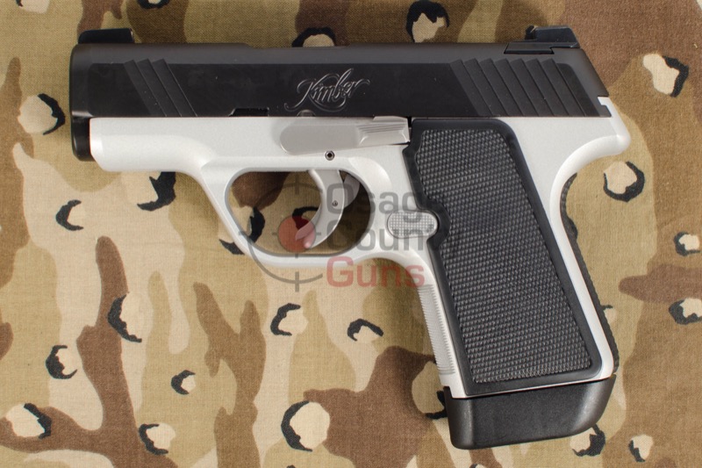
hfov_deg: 37.9
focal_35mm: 52
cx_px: 351
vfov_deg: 25.7
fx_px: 1023
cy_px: 234
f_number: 7.1
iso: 200
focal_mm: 35
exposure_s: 1/200
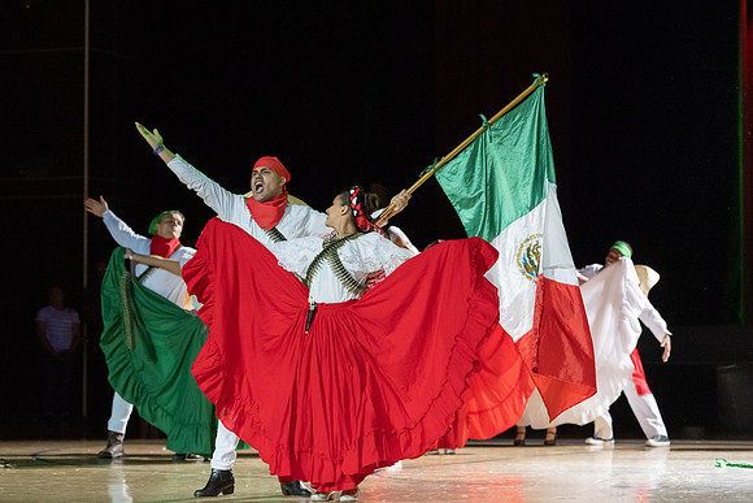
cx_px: 320
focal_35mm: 132
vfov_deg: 10.4
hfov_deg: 15.5
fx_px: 2765
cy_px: 186
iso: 5000
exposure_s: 1/800
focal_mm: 105
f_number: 3.5
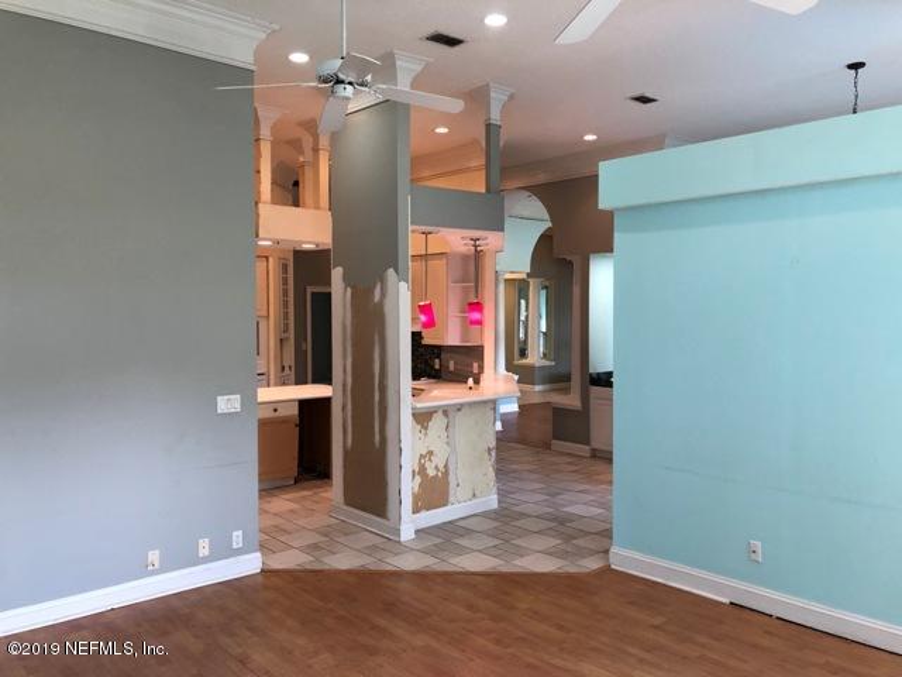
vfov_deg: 49.7
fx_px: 730
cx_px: 451
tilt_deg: -3.0
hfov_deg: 63.4
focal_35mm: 28
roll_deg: -2.1
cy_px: 338
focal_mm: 3.99
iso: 32
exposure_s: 1/30
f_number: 1.8
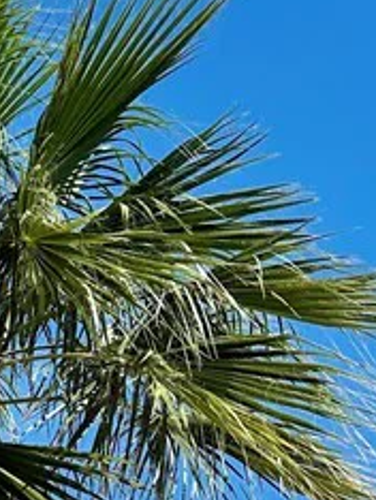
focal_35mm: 105
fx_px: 1518
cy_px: 774
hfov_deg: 13.6
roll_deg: -0.5
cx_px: -126
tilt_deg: +9.7
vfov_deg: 16.8
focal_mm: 6.86
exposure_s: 1/6211
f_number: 1.78
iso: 80
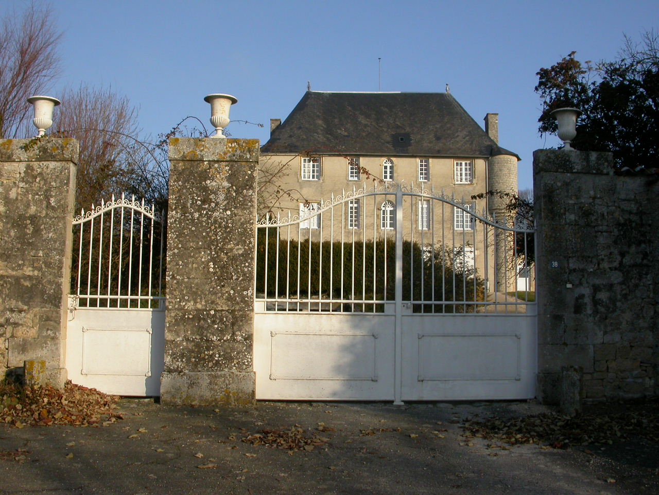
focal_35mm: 38
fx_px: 723
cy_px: 248
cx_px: 330
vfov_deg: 37.7
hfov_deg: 49.0
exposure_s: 1/347
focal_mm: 7.85
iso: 100
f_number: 7.5
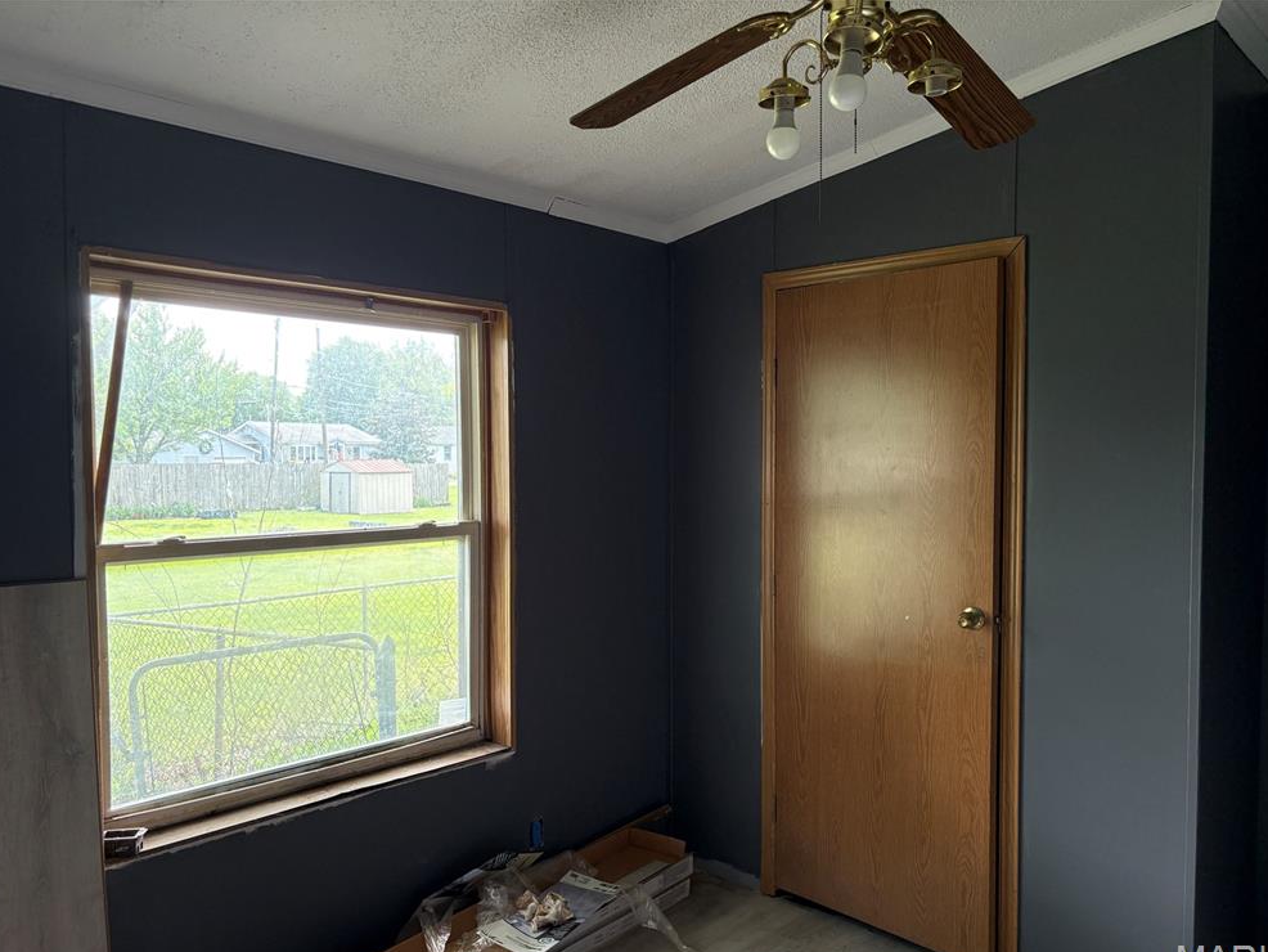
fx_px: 989
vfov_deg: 51.4
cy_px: 493
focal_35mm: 27
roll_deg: +1.0
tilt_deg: -1.7
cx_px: 647
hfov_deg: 65.3
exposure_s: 1/104
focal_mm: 5.96
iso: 125
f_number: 1.6
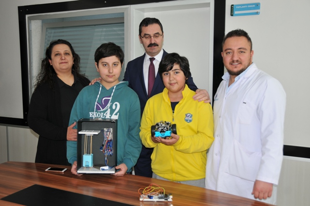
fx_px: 335
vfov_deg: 34.1
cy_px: 103
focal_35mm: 39
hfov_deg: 49.6
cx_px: 155
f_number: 3.8
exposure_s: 1/60
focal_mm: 26
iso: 200
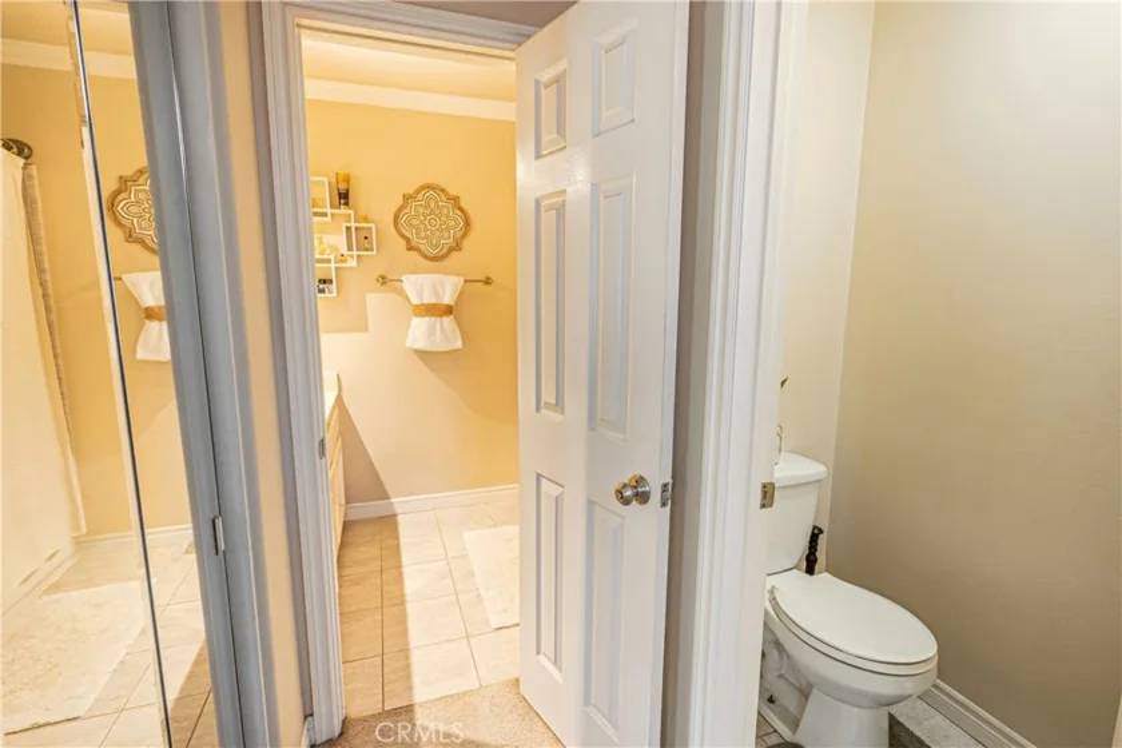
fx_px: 499
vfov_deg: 73.7
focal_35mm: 16
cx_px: 561
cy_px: 374
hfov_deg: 96.7
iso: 40
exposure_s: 1/1.25
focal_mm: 16
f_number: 22
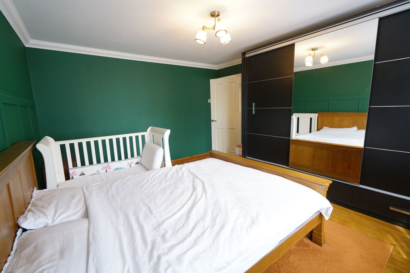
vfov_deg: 73.8
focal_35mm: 16
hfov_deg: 96.7
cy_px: 136
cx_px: 205
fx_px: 182
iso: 400
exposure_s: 1/20
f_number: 5
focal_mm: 16
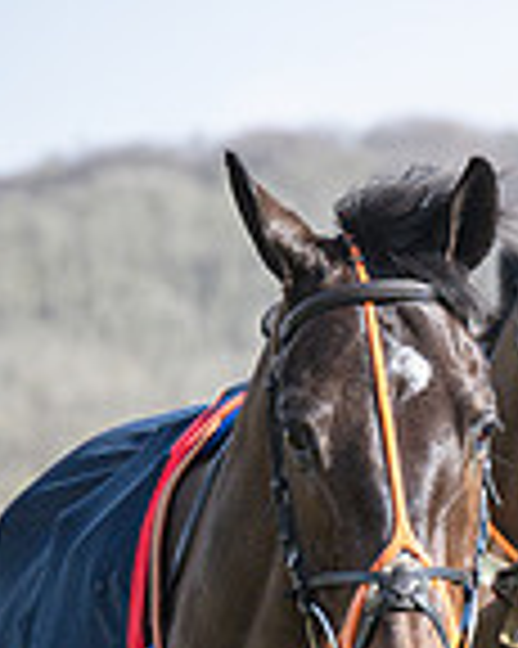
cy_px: 790
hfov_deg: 3.2
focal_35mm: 479
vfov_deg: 4.0
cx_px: 912
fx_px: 9189
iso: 160
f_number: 2.8
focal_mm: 70
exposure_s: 1/1600
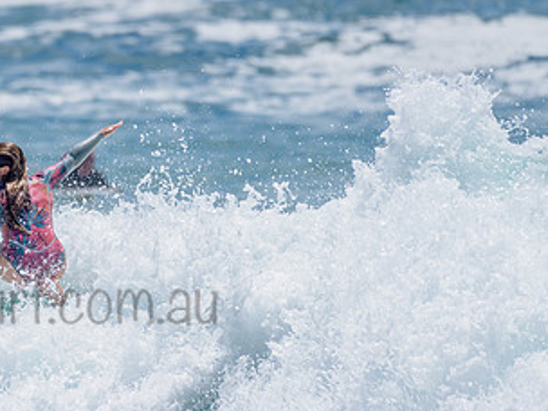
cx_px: 2
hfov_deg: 1.8
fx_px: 17810
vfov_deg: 1.3
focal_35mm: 1125
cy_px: 262
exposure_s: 1/2000
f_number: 5.6
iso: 125
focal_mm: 500
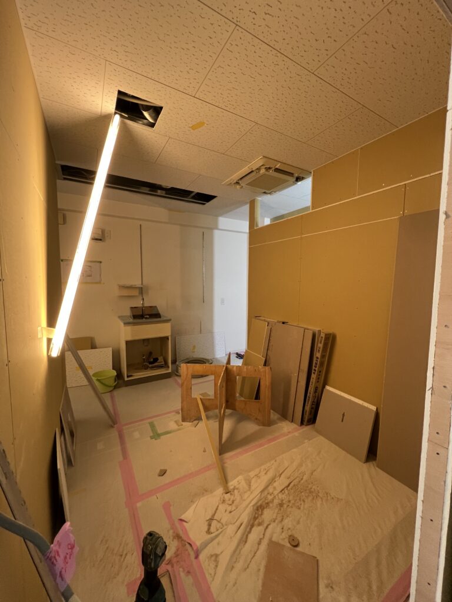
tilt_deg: -4.7
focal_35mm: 13
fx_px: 226
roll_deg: -0.6
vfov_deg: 106.2
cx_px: 226
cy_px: 301
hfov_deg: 89.9
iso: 250
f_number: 1.8
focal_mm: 1.57
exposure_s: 1/100
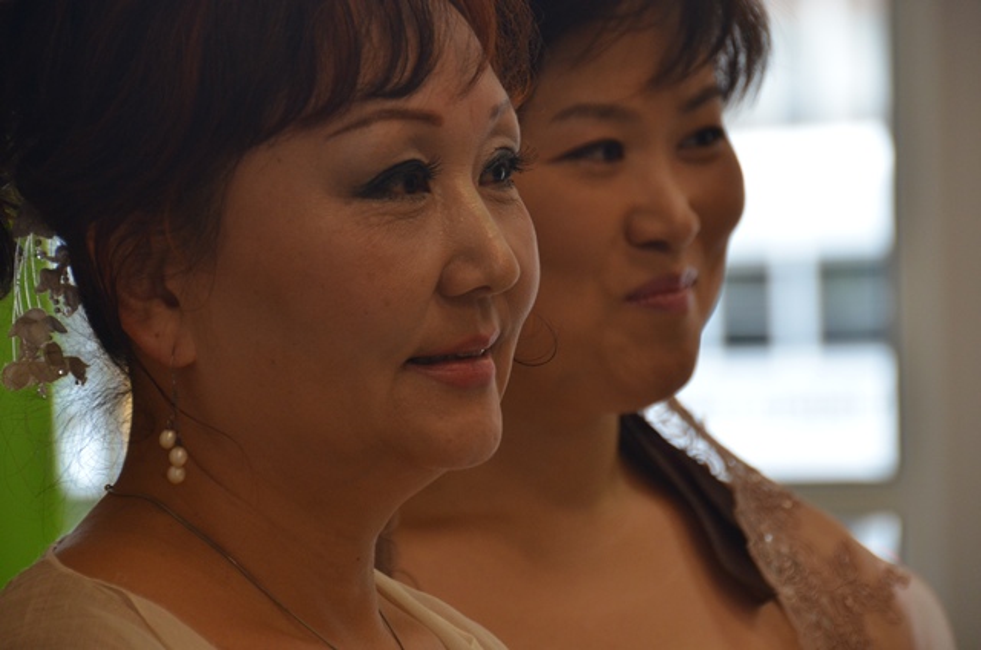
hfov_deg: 8.1
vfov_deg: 5.4
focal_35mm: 255
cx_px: 490
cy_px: 325
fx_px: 6935
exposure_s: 1/125
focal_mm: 170
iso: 800
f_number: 5.6
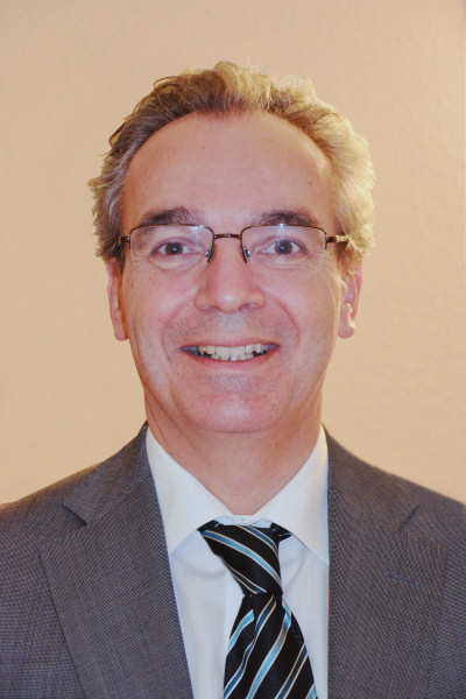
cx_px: 233
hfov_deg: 13.8
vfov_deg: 20.6
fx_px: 1922
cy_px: 350
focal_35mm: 99
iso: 3200
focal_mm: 66
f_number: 5.3
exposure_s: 1/60
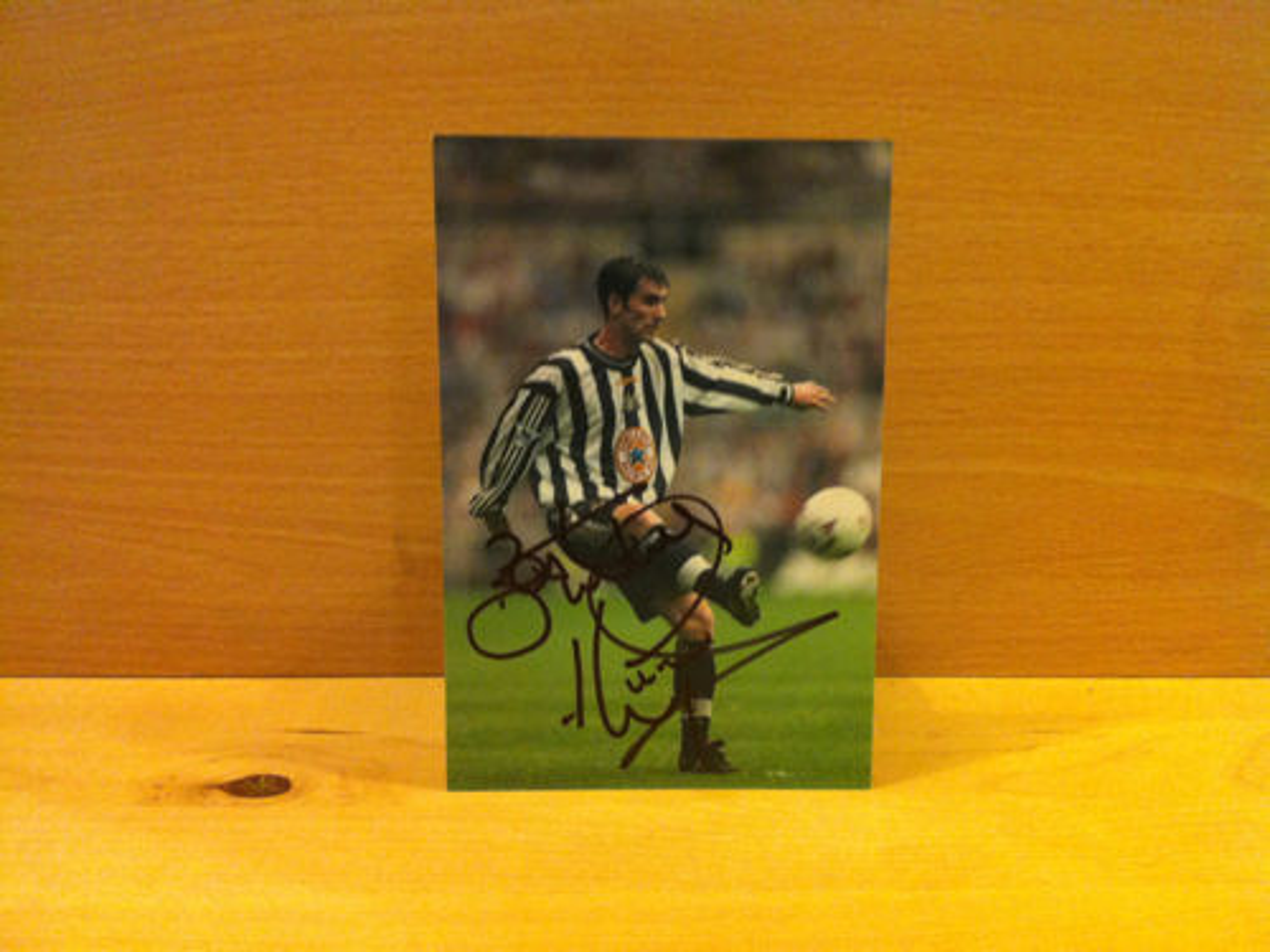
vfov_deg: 40.7
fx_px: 1284
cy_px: 476
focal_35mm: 35
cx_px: 635
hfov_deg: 52.6
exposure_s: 1/15
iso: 400
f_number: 2.8
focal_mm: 3.85
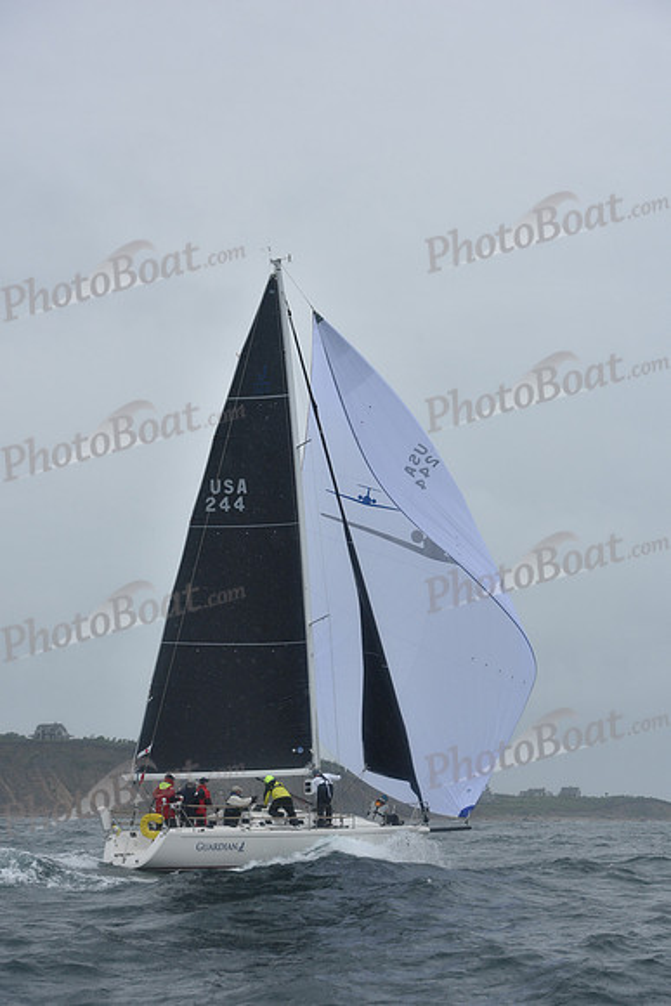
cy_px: 503
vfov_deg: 28.8
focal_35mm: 70
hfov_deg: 19.5
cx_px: 336
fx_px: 1956
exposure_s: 1/1000
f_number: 8
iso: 320
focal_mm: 70
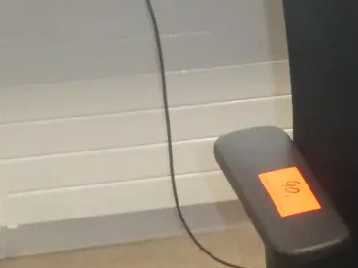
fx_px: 1291
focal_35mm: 125
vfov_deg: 11.8
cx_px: 448
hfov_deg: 15.1
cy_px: 235
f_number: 3.3
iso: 500
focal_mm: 4.3
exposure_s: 1/60
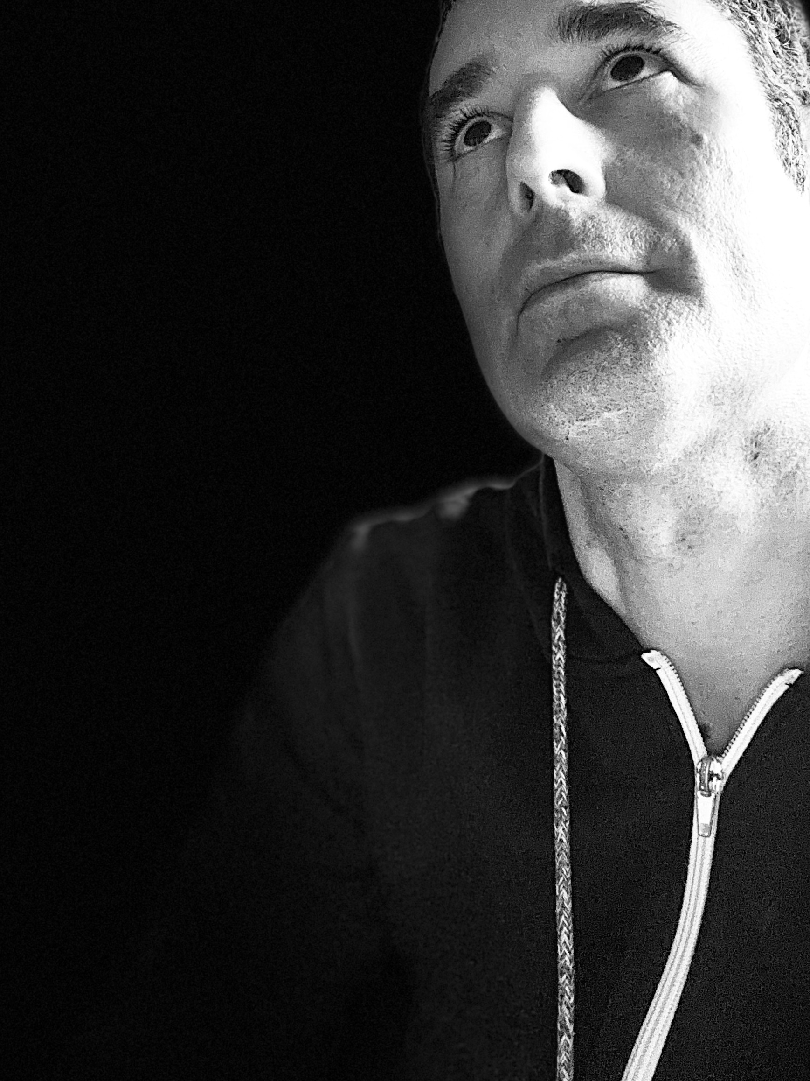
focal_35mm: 40
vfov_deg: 46.1
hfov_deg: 36.0
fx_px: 1248
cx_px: 387
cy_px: 364
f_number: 1.9
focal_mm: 2.69
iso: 160
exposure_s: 1/60
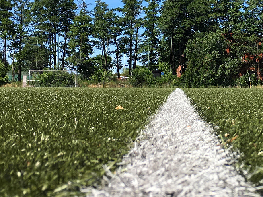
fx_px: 539
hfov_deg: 27.2
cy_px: 0
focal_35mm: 71
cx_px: 187
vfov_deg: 20.1
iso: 25
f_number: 2.2
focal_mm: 4.15
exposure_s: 1/1099
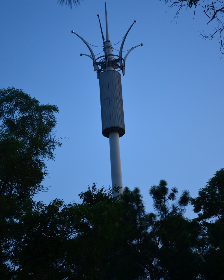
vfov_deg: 23.3
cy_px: 127
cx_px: 112
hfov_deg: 18.7
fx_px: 679
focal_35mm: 82
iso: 200
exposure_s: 1/125
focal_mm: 48
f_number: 5.6
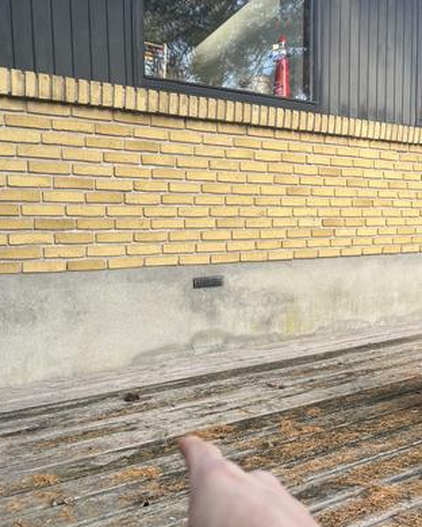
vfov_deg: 46.6
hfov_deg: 37.8
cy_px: 318
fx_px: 609
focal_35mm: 39
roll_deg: +1.5
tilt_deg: -7.9
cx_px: 143
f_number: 1.6
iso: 40
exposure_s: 1/231
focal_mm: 5.1
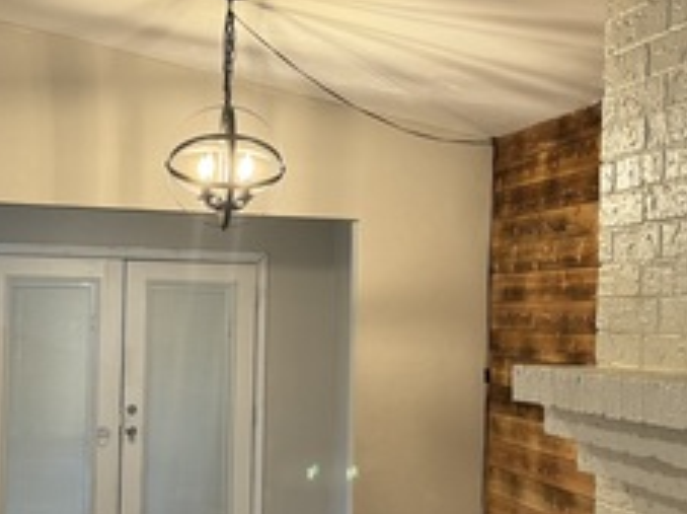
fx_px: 1348
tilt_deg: +0.5
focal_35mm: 68
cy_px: 338
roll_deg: -2.0
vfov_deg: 21.5
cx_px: 274
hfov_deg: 28.5
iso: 200
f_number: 1.78
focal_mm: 6.76
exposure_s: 1/60
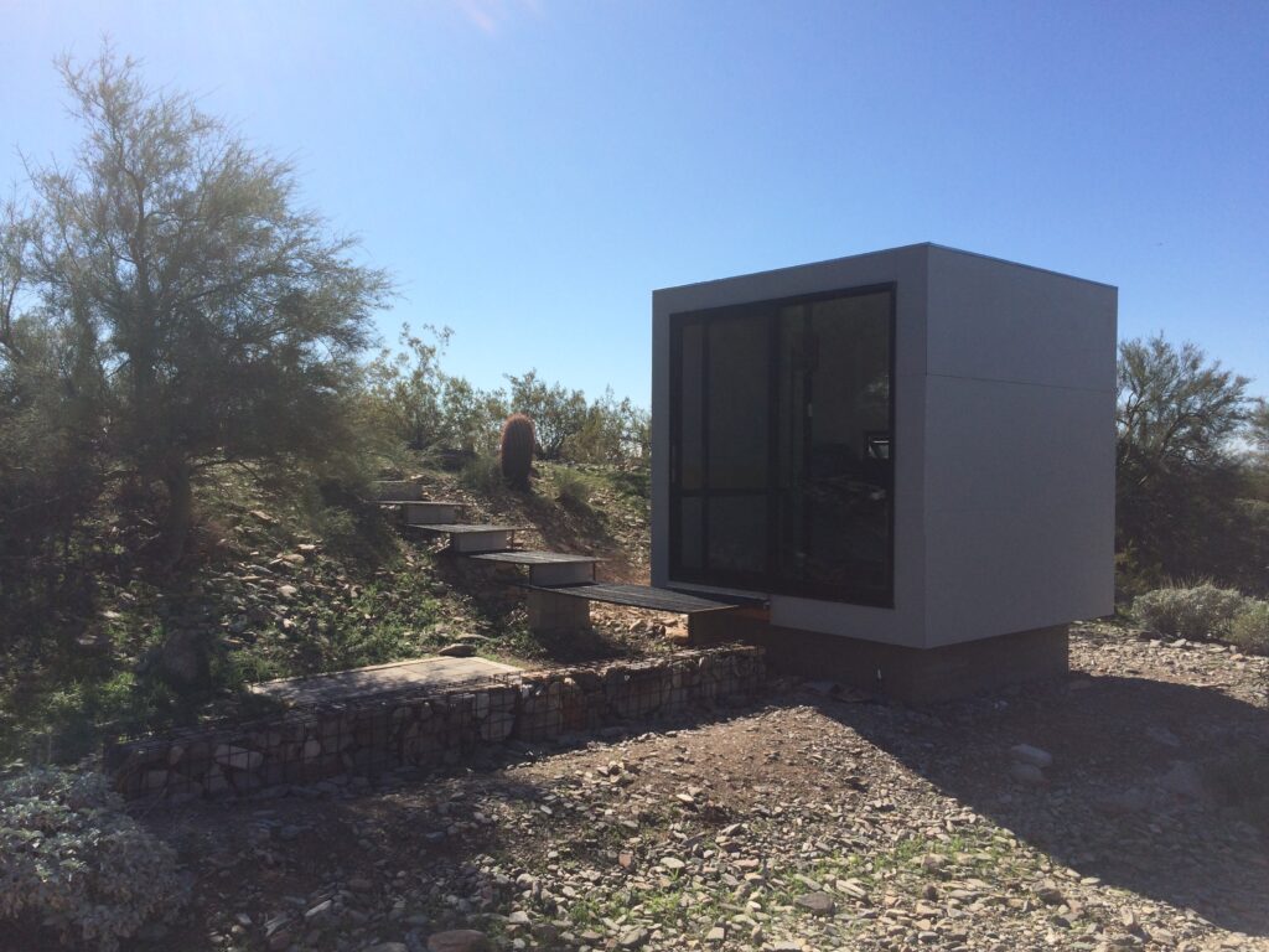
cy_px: 476
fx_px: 1063
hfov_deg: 61.7
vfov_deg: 48.2
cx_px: 634
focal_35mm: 29
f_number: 2.2
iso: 32
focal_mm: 4.15
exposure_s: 1/2933
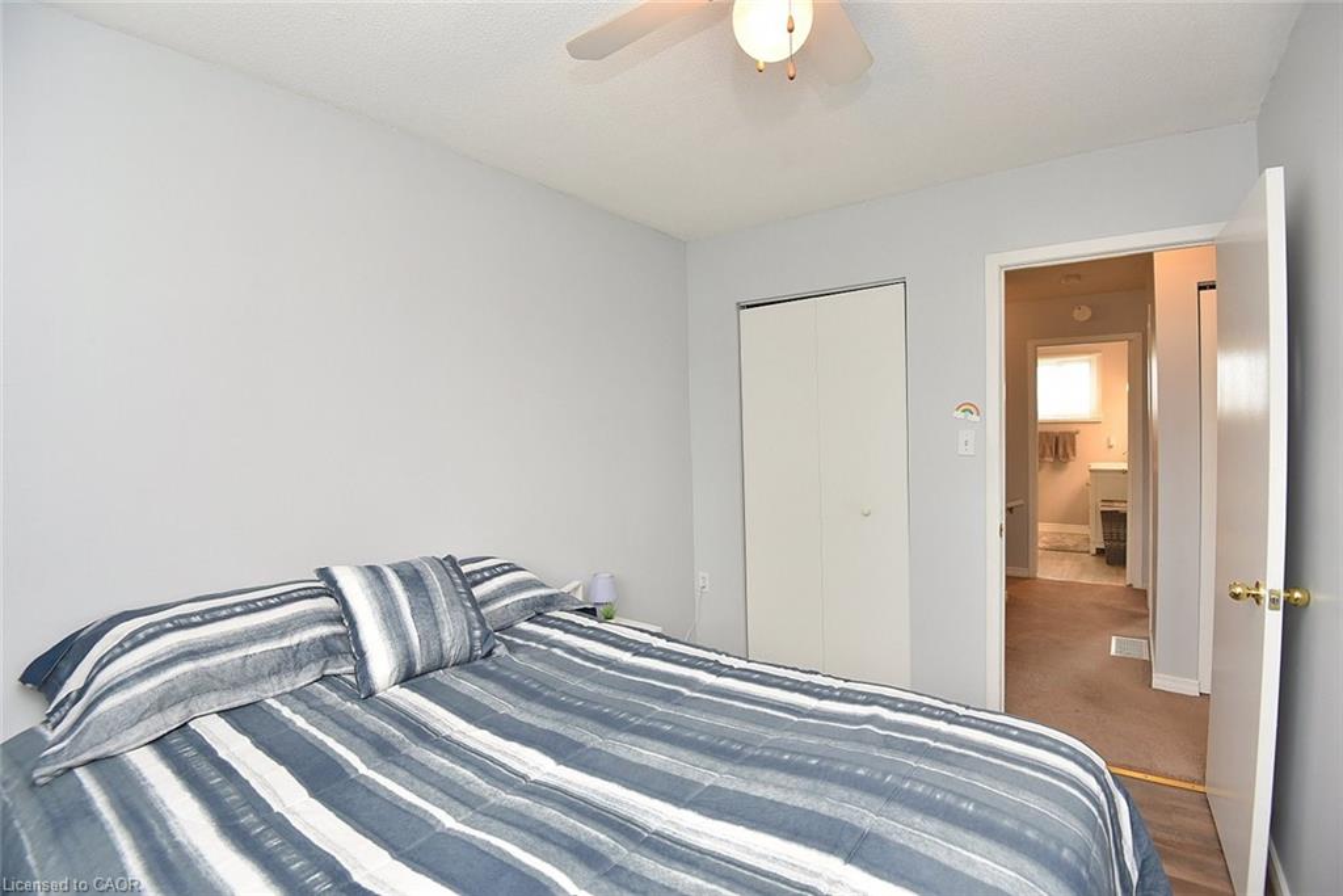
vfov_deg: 73.8
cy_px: 448
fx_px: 597
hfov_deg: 96.7
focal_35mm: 16
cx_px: 672
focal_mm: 16
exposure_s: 1/60
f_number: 6.3
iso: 500
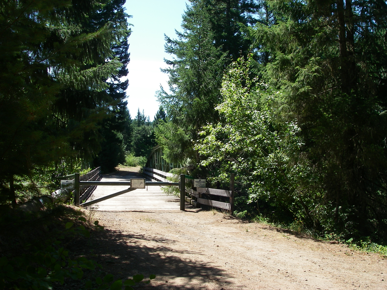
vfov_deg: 37.7
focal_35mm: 38
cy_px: 145
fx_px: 425
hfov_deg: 49.0
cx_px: 194
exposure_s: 1/80
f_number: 6.6
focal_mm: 6.3
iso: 64
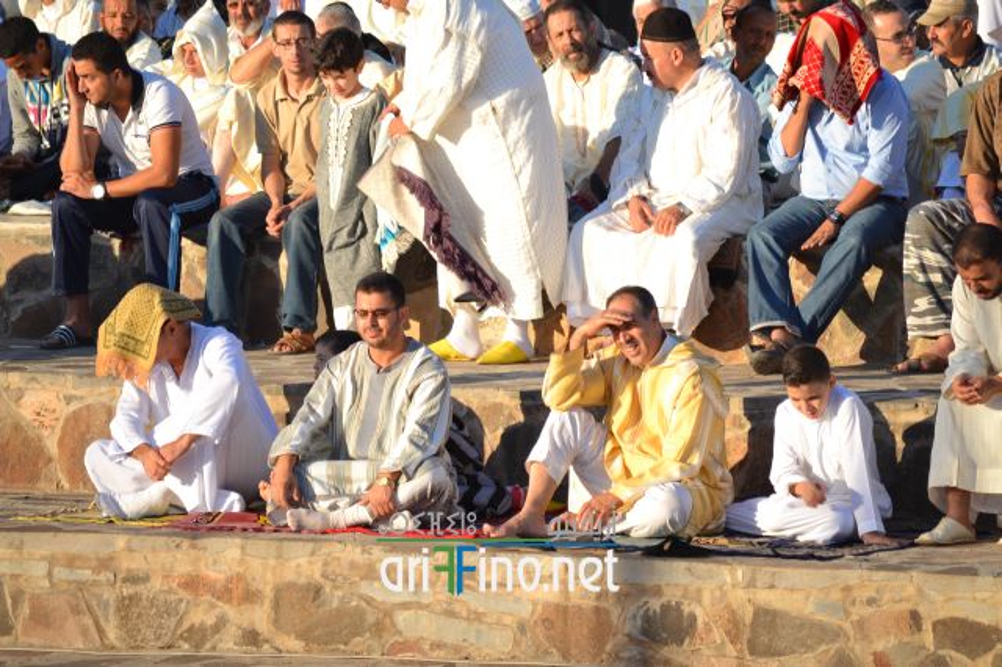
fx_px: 8345
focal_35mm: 300
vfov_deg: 4.6
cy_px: 334
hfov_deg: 6.9
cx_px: 501
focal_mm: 200
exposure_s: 1/500
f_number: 5.6
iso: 100
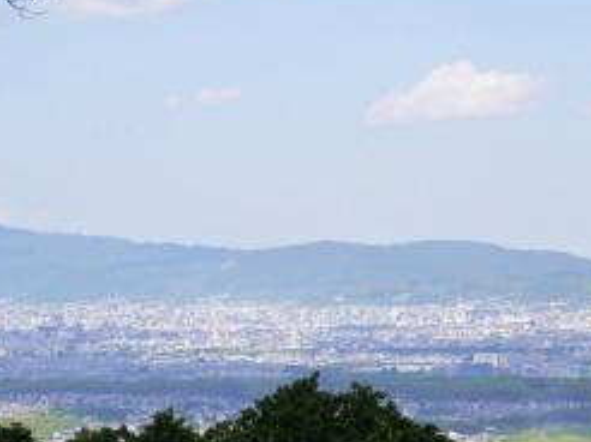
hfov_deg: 12.9
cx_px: 432
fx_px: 2610
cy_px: 332
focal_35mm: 153
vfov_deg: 9.7
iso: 160
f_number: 9
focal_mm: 42
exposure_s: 1/320
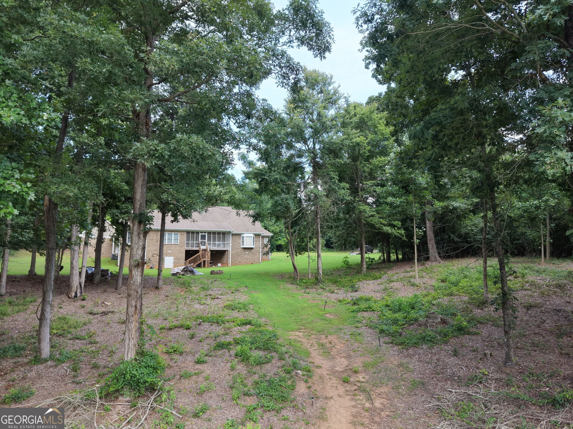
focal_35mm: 24
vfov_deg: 56.8
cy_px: 214
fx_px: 397
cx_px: 286
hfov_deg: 71.6
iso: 400
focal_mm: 8.67
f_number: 1.8
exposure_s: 1/1250
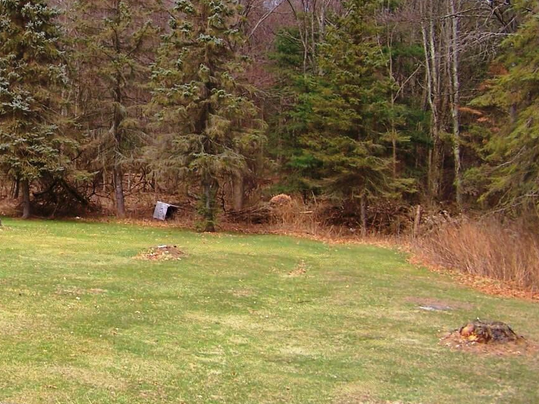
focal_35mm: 69
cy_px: 107
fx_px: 1074
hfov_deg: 27.2
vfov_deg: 21.1
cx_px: 52
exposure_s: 1/1000
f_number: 2.8
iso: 80
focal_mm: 6.3
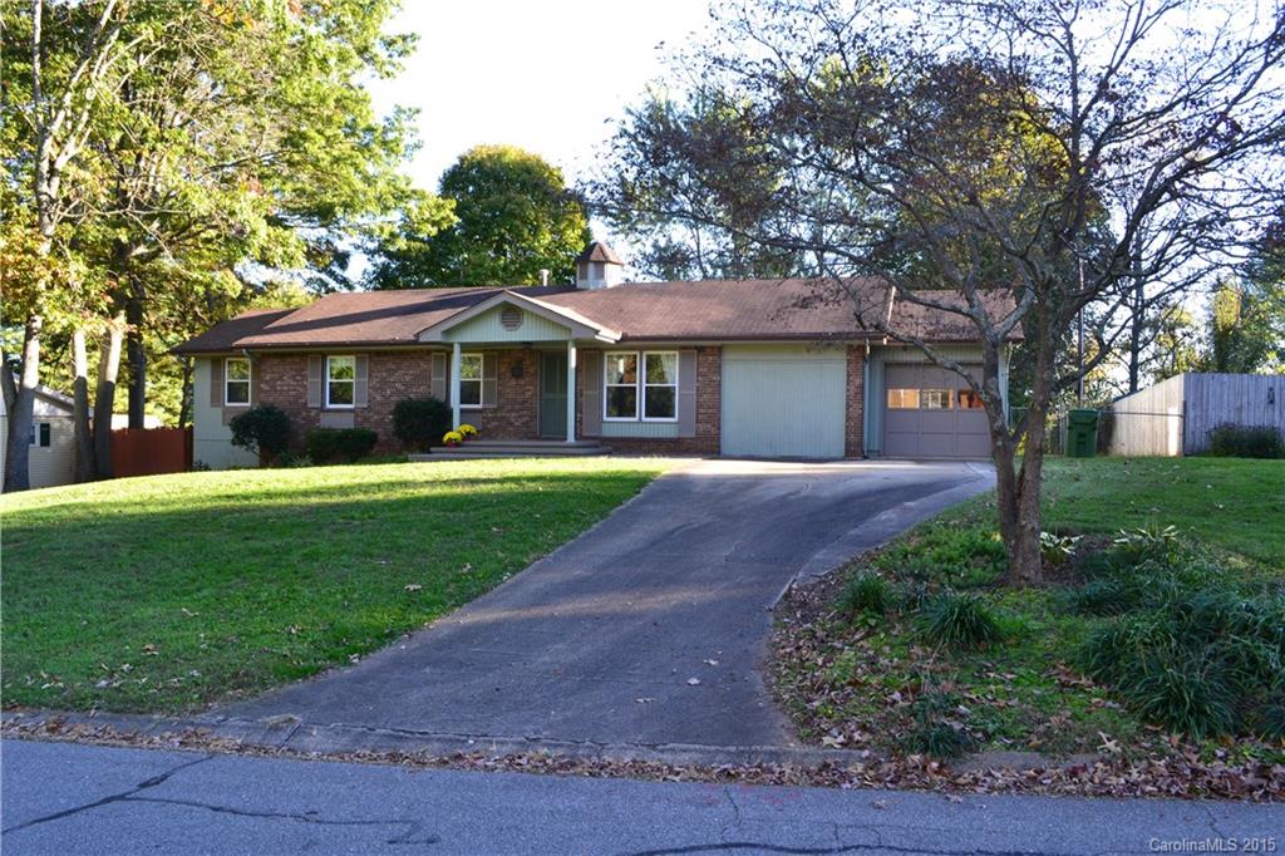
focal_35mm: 27
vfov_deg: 47.9
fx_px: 963
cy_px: 428
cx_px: 642
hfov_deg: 67.4
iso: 450
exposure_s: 1/60
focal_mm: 18
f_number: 8
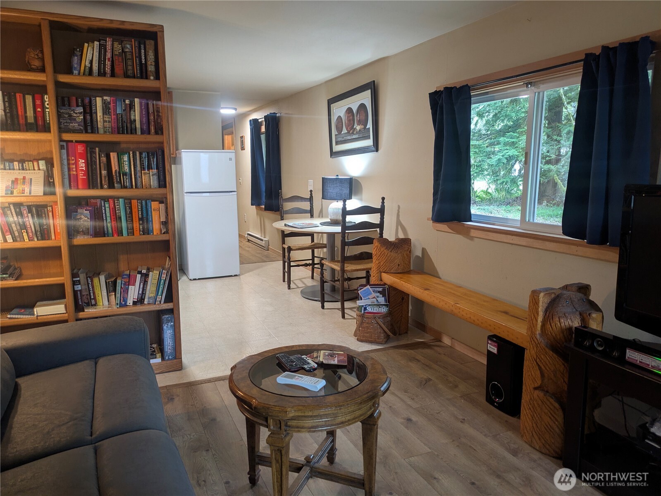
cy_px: 248
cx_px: 330
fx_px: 477
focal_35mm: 25
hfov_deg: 69.4
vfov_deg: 54.9
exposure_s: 1/24
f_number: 1.89
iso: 151
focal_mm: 5.43
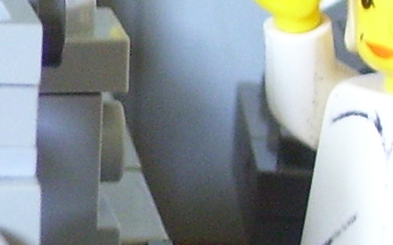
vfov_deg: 4.6
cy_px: 135
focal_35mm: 285
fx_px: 3051
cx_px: -242
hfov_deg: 7.2
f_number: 3
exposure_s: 1/10
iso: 160
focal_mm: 7.6
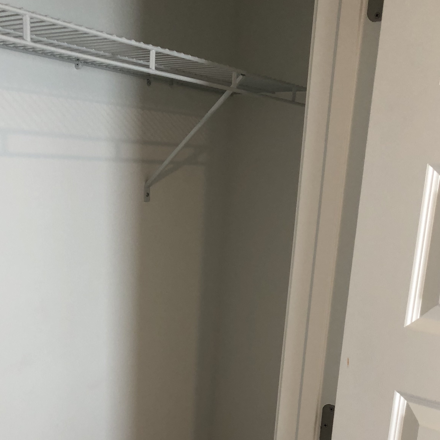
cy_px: 359
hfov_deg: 39.0
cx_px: 178
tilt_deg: -16.9
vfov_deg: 37.6
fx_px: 618
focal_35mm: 43
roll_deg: -2.3
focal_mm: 4
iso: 40
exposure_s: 1/20
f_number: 1.8
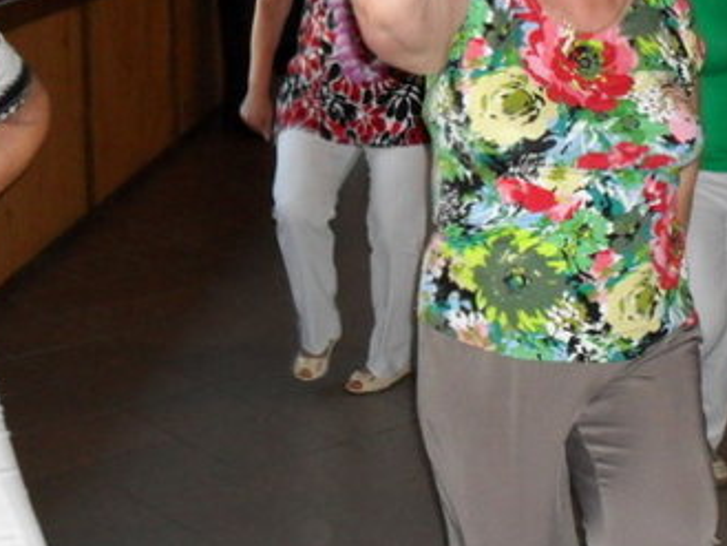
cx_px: 407
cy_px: 228
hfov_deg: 26.0
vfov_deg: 19.6
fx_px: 1576
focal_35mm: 75
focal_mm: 6.3
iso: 200
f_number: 2.8
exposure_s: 1/45
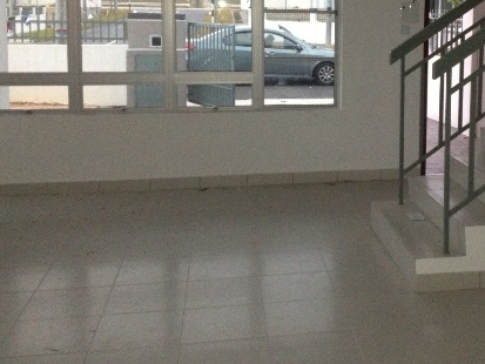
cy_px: 83
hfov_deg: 33.5
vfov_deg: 25.7
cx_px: 374
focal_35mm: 56
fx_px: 785
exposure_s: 1/16
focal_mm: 4.28
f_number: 2.4
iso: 500
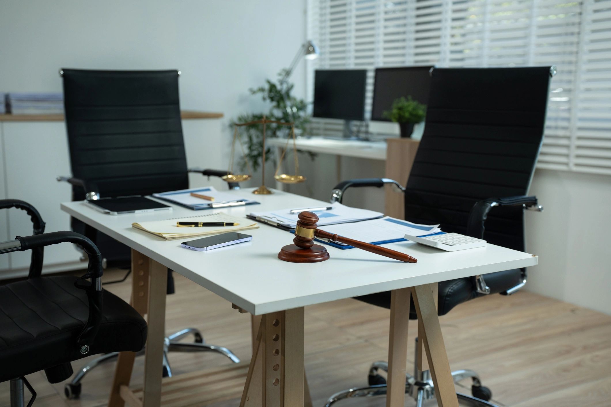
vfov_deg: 29.9
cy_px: 204
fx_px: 764
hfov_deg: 43.6
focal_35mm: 45
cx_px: 306
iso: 500
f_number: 3.2
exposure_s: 1/250
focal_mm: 45
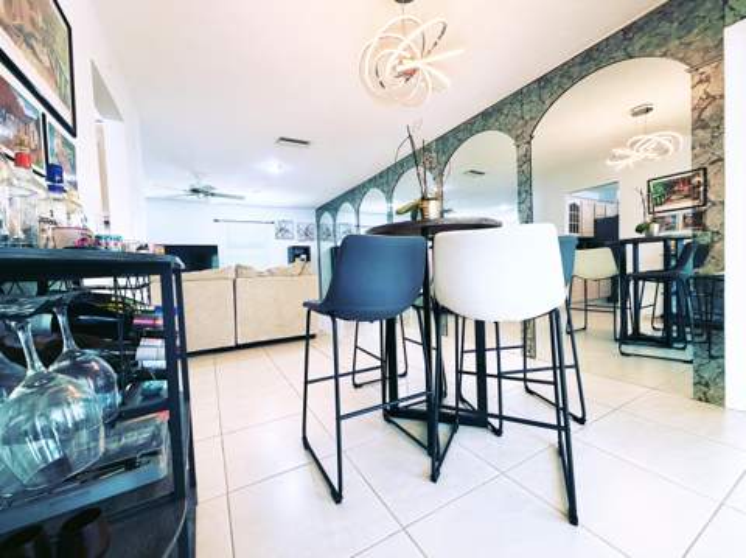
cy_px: 279
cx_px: 373
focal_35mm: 14
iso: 320
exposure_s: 1/120
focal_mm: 2.22
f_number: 2.2
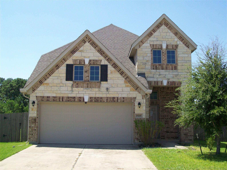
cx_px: 114
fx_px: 295
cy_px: 85
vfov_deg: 32.2
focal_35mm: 45
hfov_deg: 42.1
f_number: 3
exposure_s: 1/640
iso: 64
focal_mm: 7.6
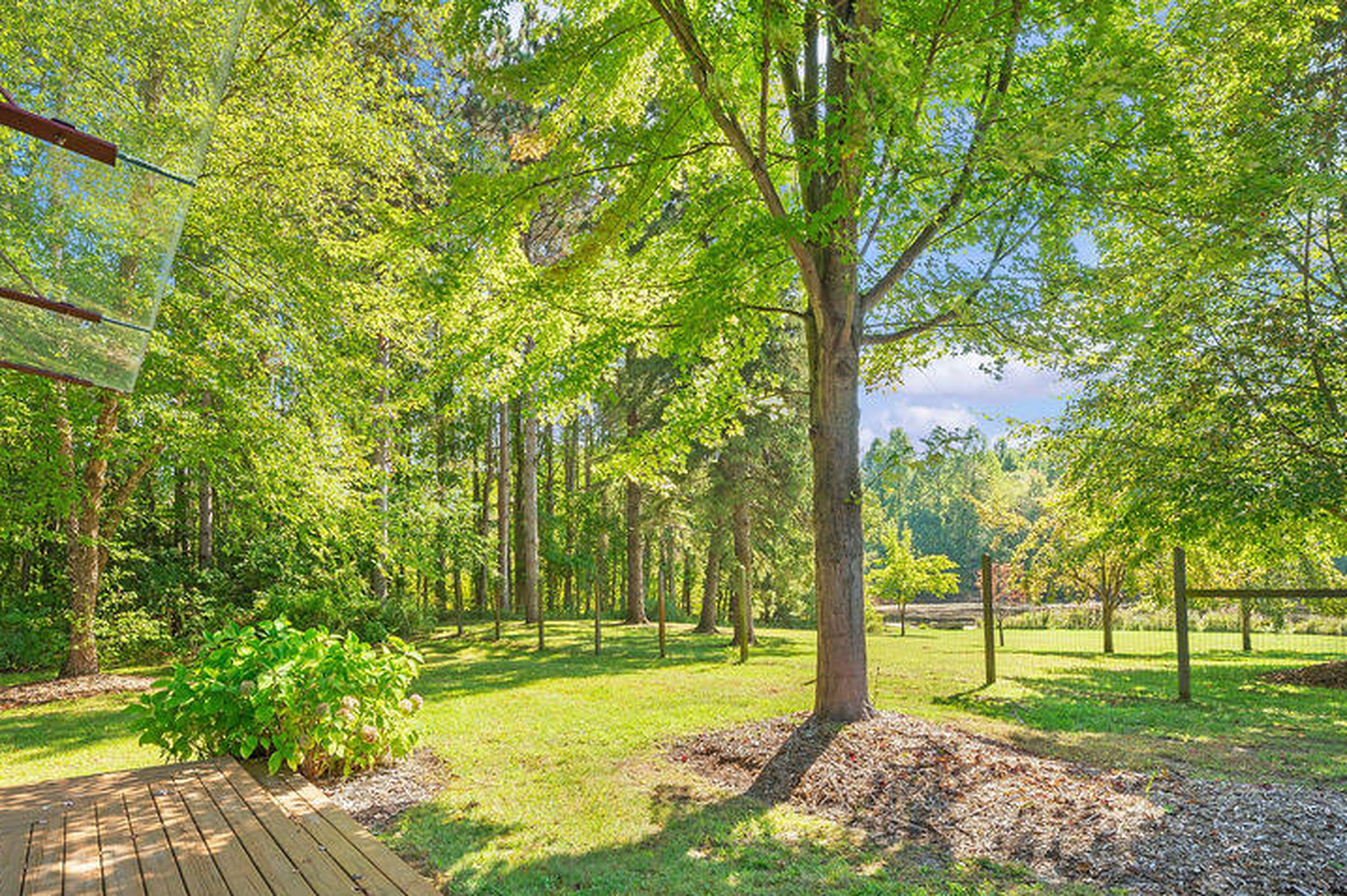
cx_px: 622
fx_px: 748
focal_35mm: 20
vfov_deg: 60.4
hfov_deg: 83.9
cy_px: 595
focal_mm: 14
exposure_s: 1/25
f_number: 10
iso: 250
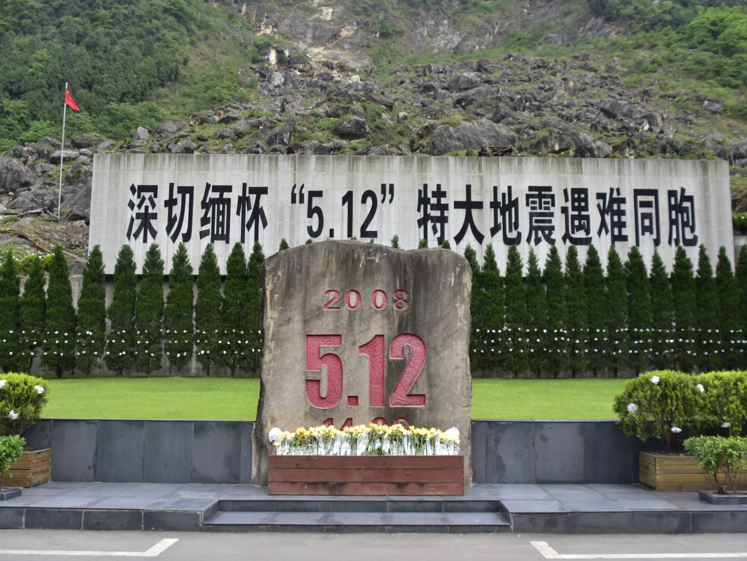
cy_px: 277
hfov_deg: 53.2
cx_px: 388
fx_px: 746
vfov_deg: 41.2
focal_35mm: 35
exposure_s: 1/640
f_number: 3.5
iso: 320
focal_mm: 21
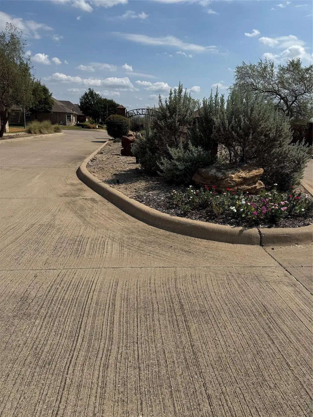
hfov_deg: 56.8
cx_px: 156
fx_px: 289
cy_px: 208
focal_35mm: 24
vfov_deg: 71.6
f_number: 1.78
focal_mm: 6.76
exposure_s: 1/9009
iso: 80
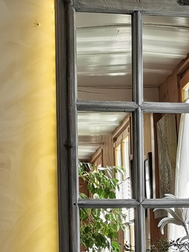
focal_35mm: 125
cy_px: 247
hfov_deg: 11.6
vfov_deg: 15.5
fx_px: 910
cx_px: 220
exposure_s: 5
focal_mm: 5.56
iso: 50
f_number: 1.6
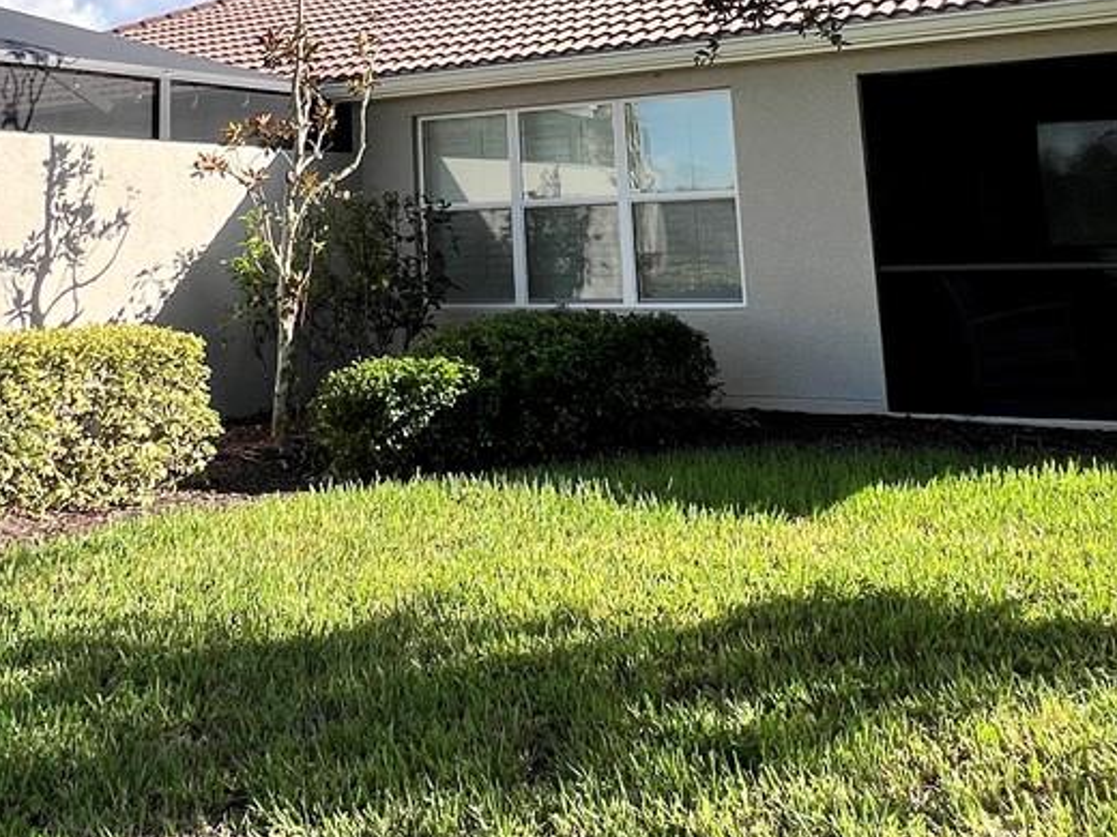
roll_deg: +1.3
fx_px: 1291
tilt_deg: +11.2
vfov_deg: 32.8
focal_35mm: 40
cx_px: 400
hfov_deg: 46.3
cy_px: -17
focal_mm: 1.57
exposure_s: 1/1531
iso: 32
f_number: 1.8
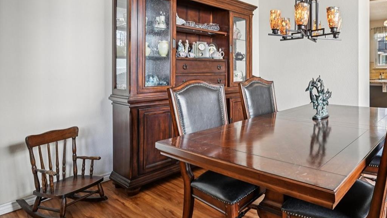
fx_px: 236
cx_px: 297
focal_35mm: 23
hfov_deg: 72.4
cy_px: 68
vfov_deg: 48.5
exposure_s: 1/6
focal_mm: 14
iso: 400
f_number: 11
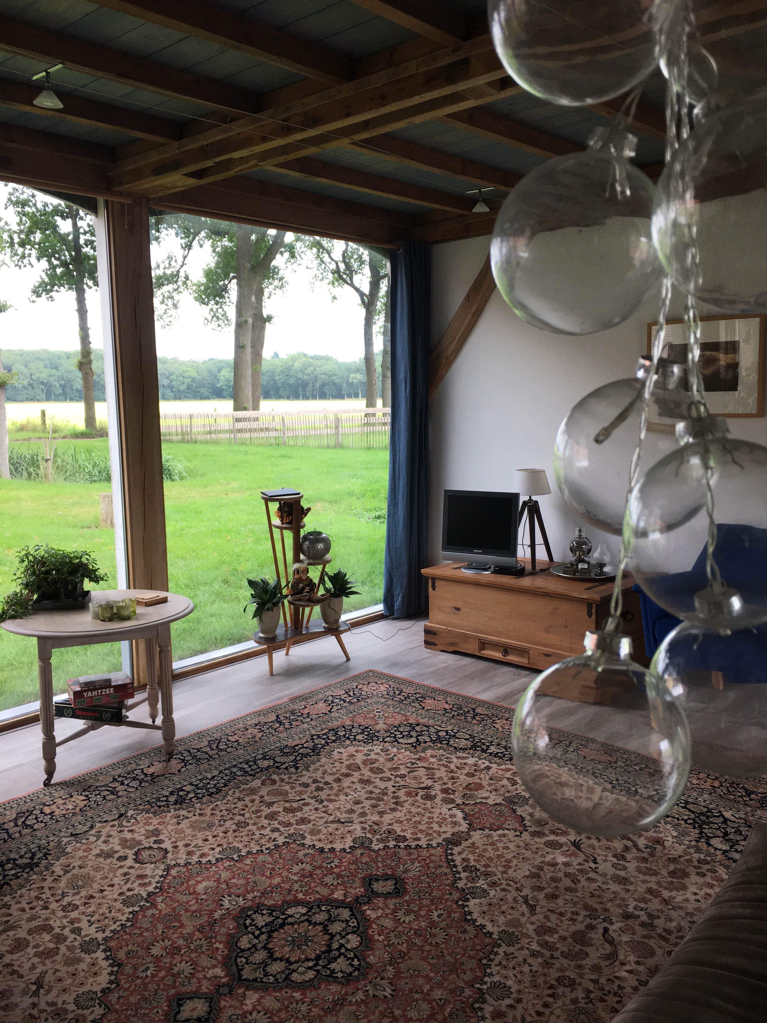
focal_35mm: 29
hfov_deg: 48.2
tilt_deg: -7.9
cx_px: 384
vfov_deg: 61.7
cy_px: 512
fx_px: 857
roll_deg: +0.8
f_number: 2.2
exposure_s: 1/100
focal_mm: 4.15
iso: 40
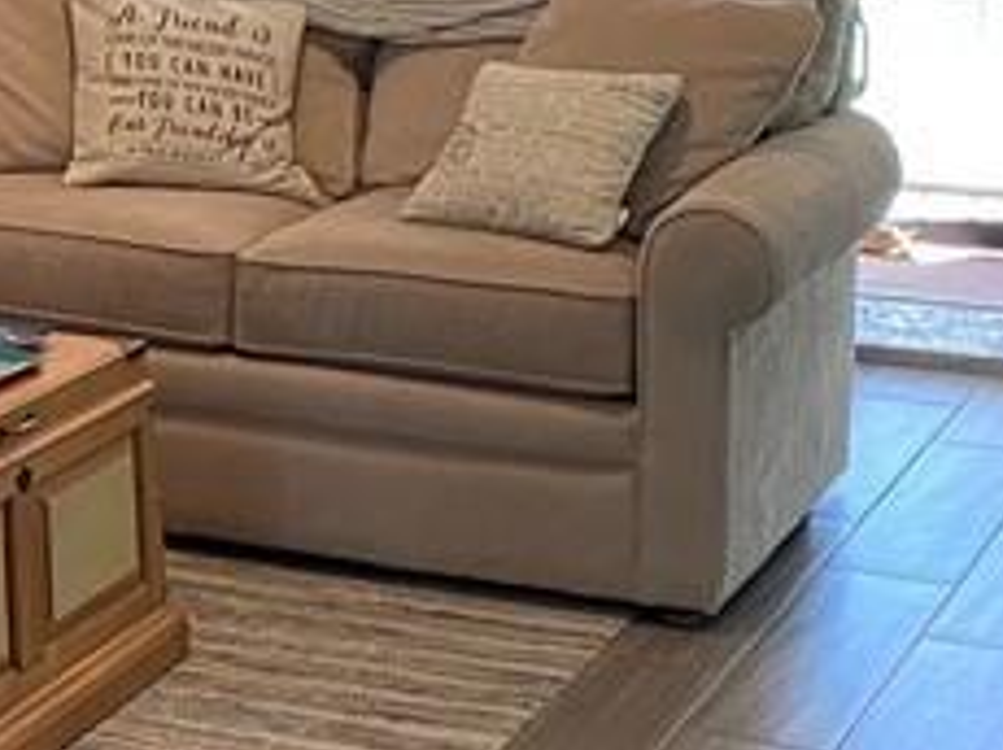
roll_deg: +0.4
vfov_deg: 12.6
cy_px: -13
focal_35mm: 116
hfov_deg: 15.7
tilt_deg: -5.5
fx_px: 3358
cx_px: -462
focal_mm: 4.25
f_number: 1.8
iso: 125
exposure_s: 1/60
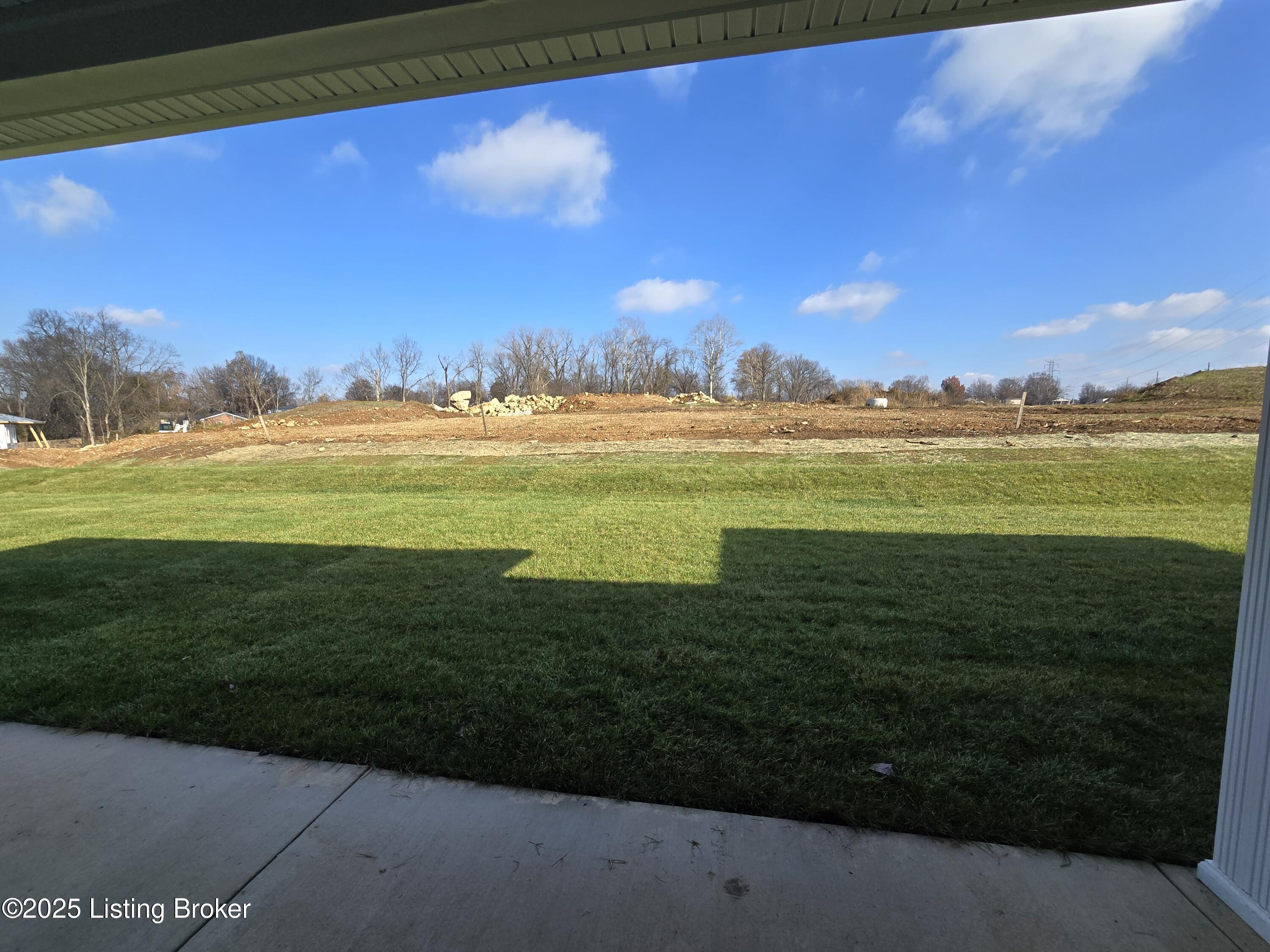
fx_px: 477
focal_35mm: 13
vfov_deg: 89.9
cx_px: 635
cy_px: 476
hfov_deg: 106.2
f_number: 2.2
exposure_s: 1/1276
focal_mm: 2.2
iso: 50
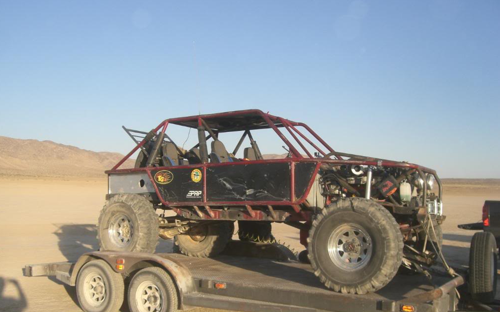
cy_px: 173
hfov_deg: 48.2
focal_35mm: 41
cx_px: 251
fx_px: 559
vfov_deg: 31.2
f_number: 4.3
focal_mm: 6.2
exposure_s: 1/320
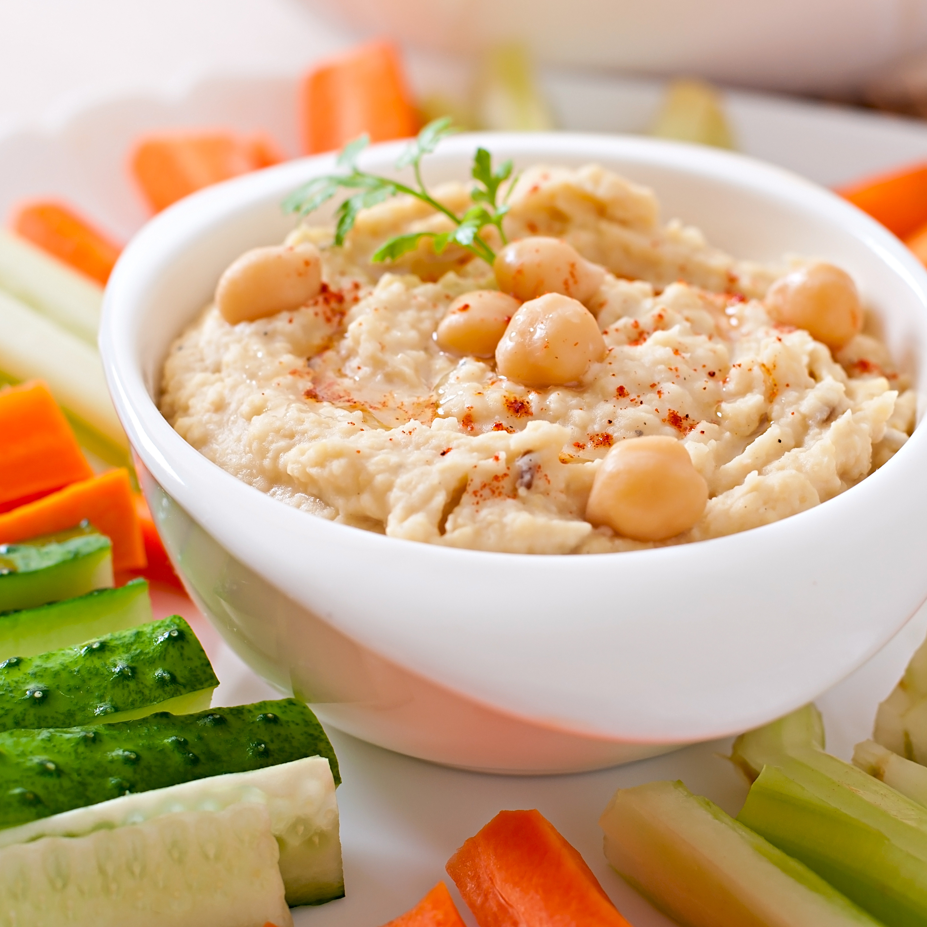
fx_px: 2909
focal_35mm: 96
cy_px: 464
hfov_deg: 18.1
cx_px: 558
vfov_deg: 18.1
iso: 100
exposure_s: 1/200
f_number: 5
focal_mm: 50
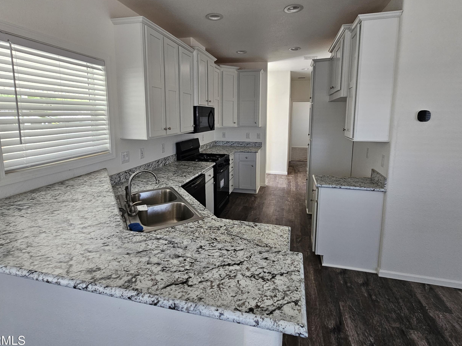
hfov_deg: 94.5
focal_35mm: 16
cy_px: 147
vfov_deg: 77.6
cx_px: 238
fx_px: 214
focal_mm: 2.2
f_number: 2.2
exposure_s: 1/60
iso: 100
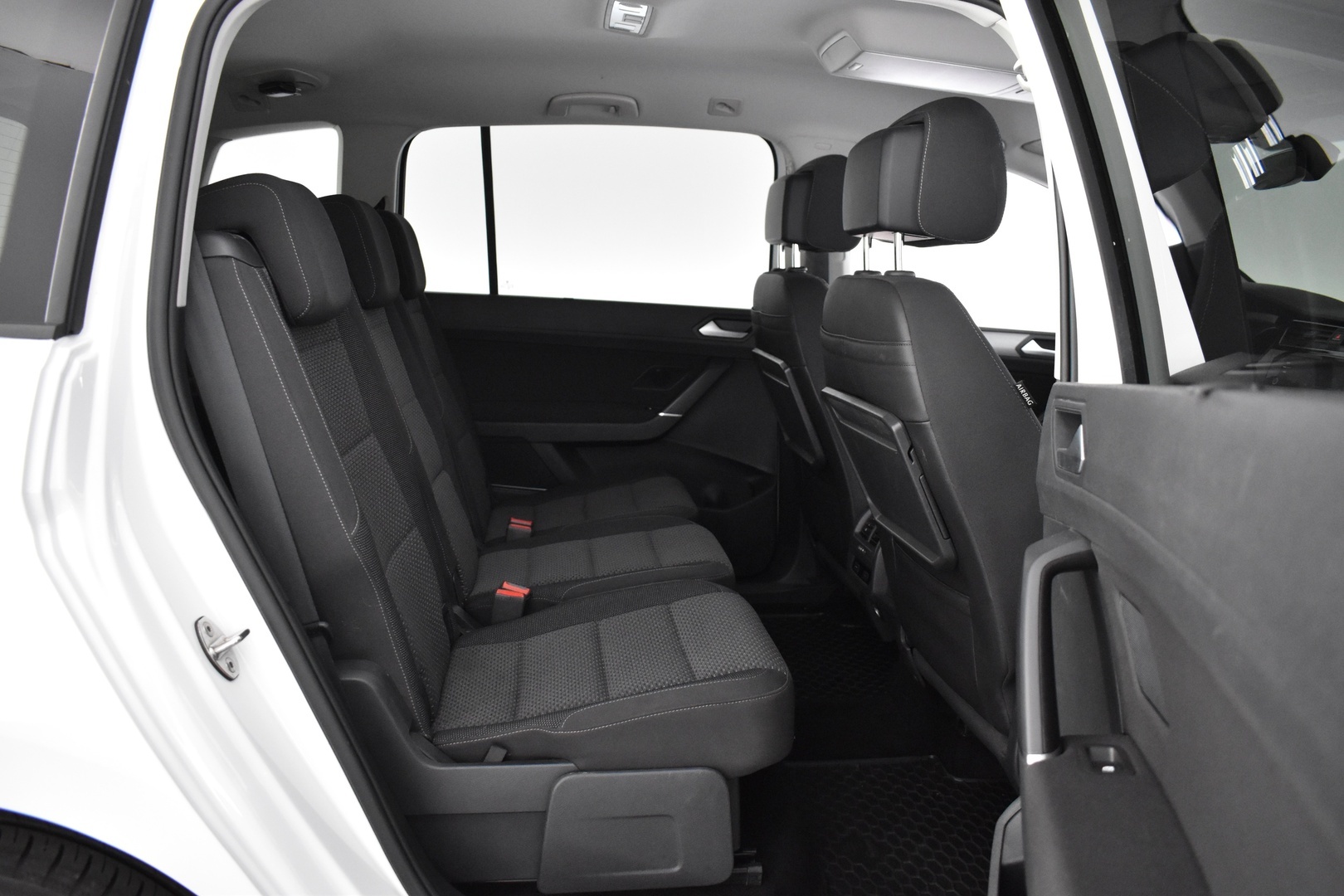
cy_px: 448
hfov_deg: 67.4
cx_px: 672
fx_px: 1008
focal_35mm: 27
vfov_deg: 47.9
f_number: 3.5
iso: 3200
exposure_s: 1/30
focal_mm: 18
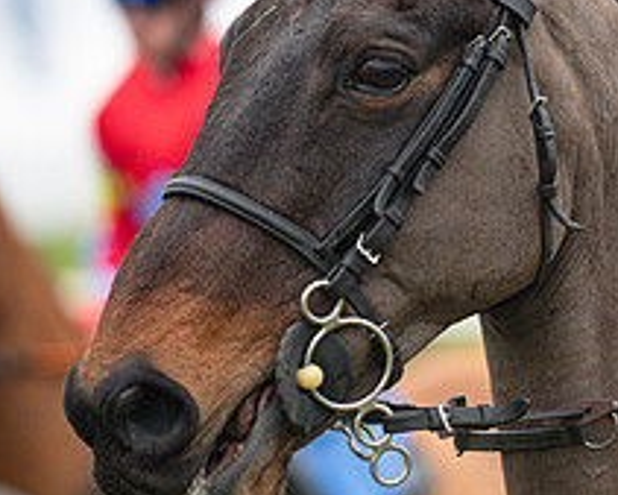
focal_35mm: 441
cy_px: 374
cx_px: 497
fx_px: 8070
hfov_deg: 4.4
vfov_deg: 3.5
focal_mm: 135
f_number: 2.2
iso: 640
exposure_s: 1/1150
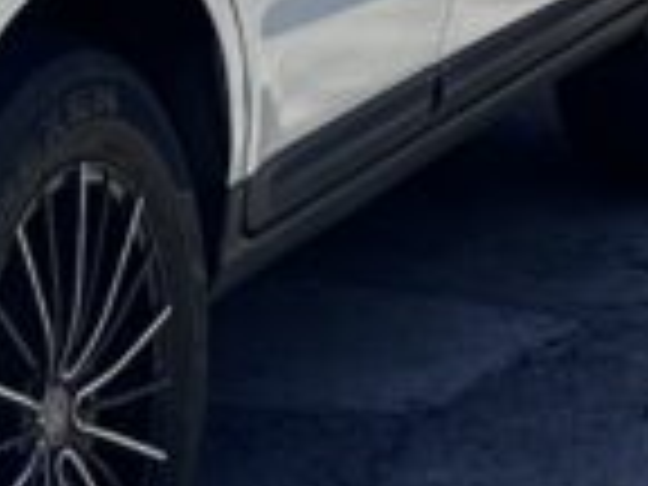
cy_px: 90
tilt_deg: -12.5
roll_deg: +0.8
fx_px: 3201
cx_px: -400
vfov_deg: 8.7
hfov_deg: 11.0
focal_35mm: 171
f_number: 1.78
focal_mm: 6.86
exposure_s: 1/4016
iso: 80
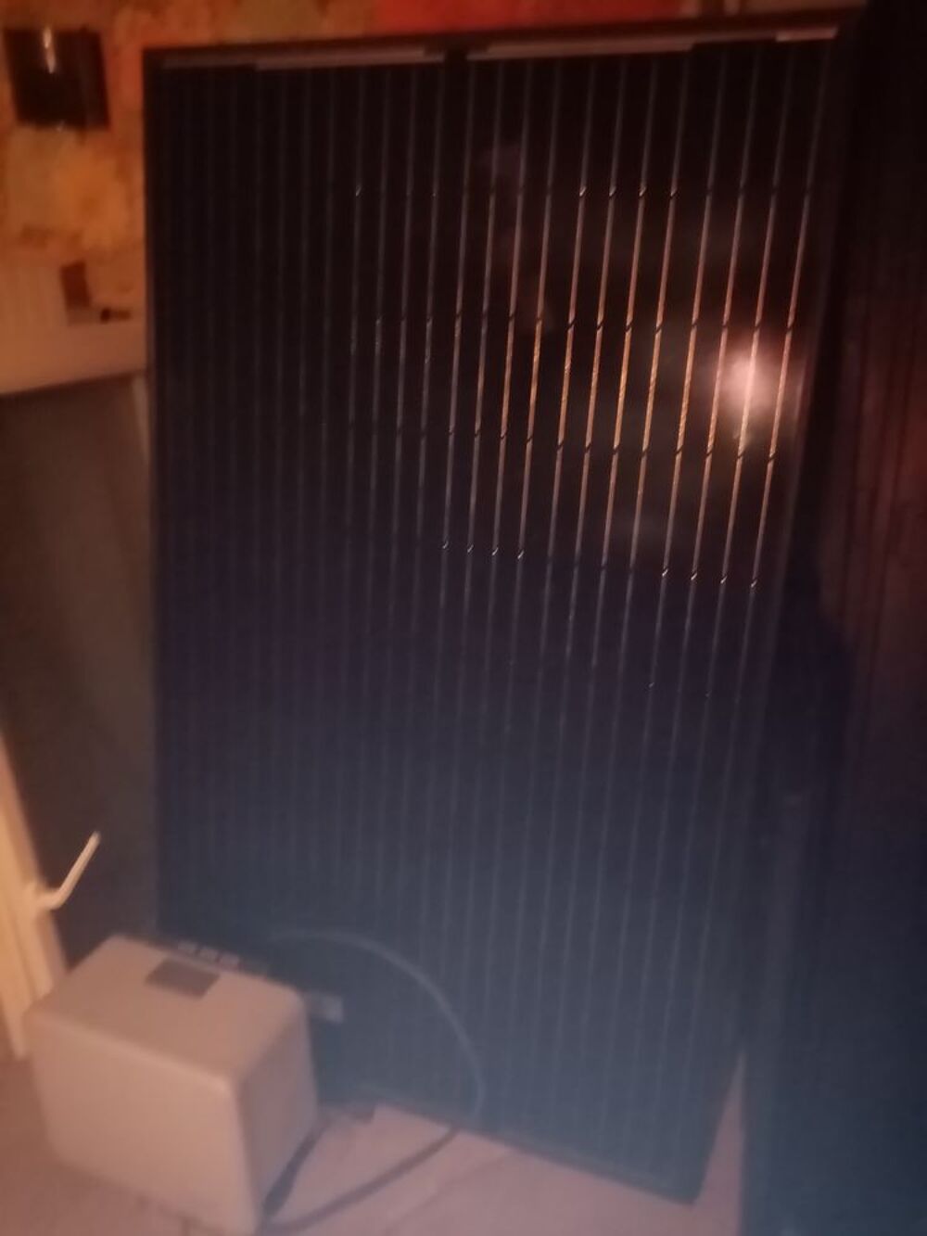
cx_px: 464
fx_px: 928
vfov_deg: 67.3
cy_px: 618
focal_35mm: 26
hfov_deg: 53.1
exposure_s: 1/12.5
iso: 2411
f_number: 1.8
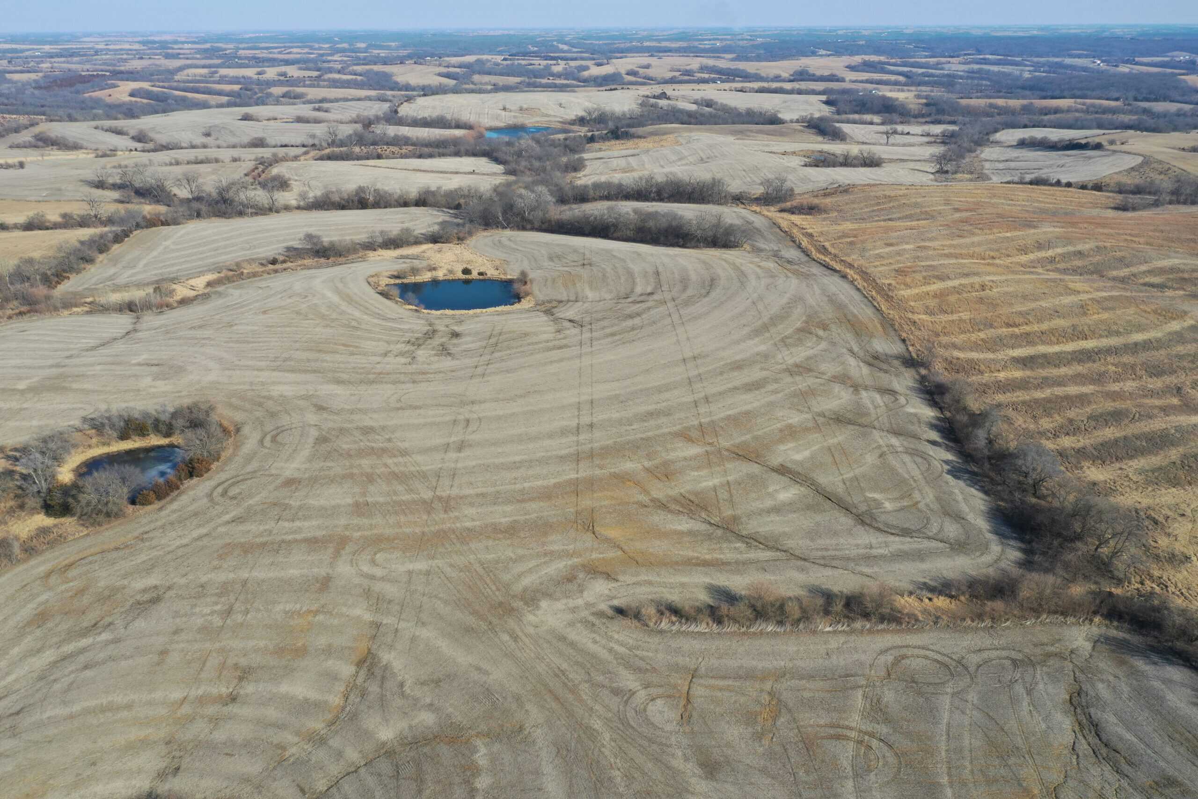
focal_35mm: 28
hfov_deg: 65.5
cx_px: 599
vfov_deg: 46.4
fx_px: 932
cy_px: 400
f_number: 5.6
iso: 100
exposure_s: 1/400
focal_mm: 10.26
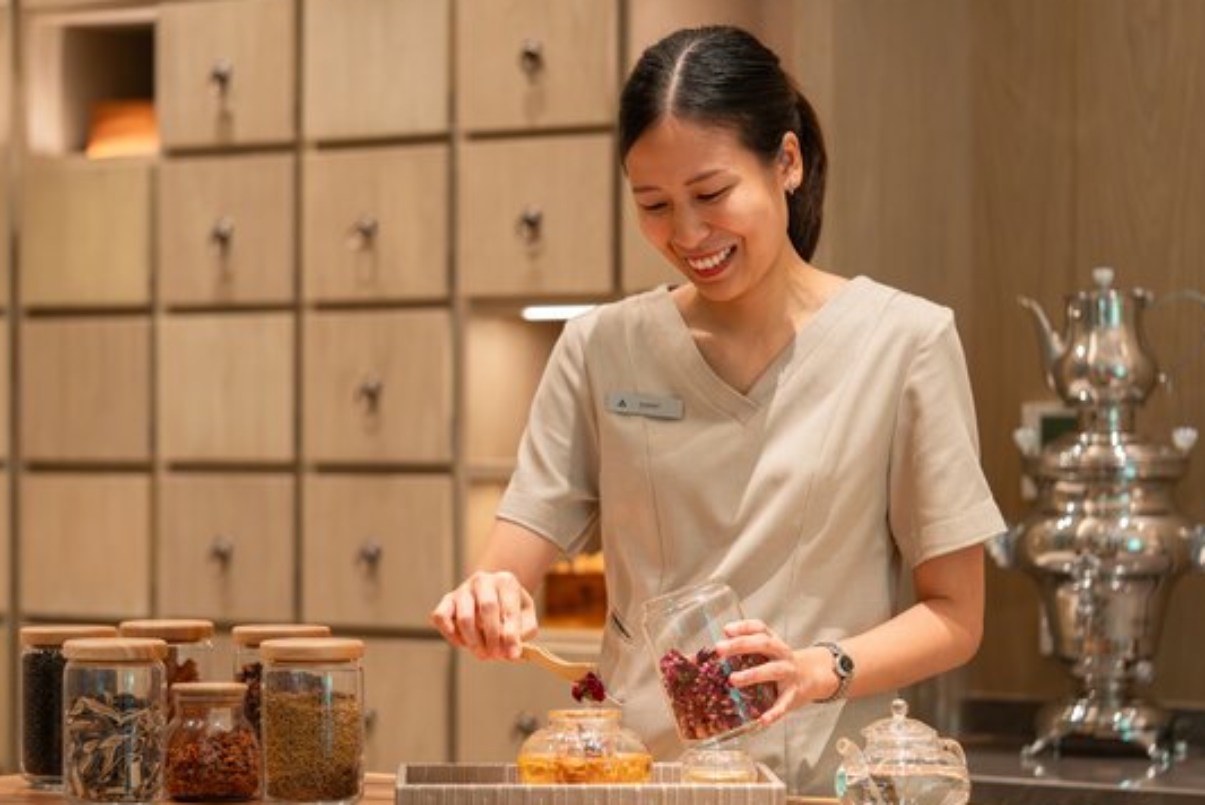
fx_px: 3617
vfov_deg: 12.7
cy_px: 431
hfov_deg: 18.9
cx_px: 586
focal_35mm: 108
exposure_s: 1/200
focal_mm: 90
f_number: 2.8
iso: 2500
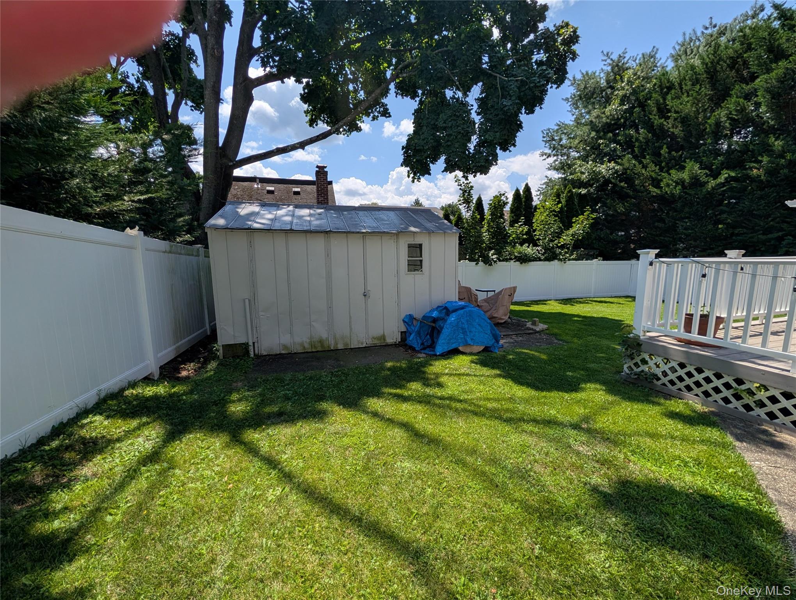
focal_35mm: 12
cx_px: 398
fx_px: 276
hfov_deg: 110.5
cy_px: 300
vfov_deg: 94.6
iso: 53
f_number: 1.7
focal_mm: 2.02
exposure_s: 1/3906
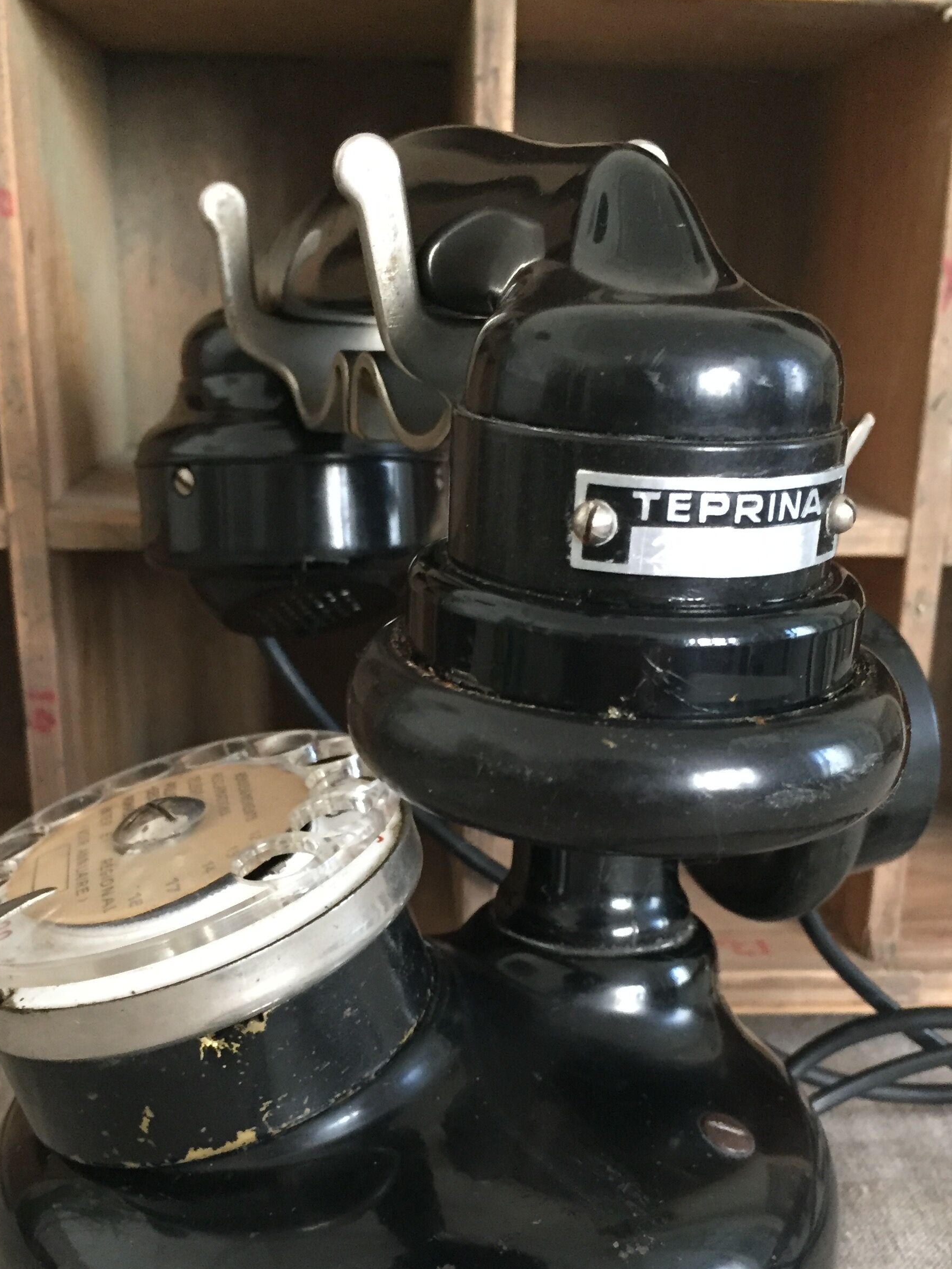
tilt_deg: -16.8
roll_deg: -0.8
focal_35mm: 40
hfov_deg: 36.0
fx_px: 1466
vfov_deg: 46.3
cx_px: 470
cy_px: 811
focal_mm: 4.15
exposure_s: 1/20
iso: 250
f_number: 2.2
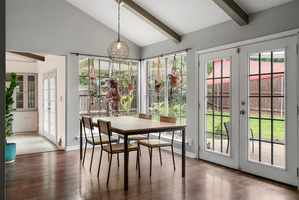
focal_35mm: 29
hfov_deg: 63.7
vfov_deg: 45.0
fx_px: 241
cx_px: 150
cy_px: 100
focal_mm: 29
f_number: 8
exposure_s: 1/125
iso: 2000
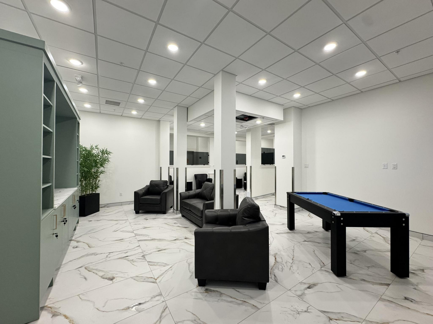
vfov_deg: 85.7
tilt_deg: +0.7
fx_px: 175
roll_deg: -0.5
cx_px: 216
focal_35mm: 14
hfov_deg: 102.1
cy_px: 162
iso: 250
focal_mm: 2.22
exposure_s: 1/120
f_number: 2.2
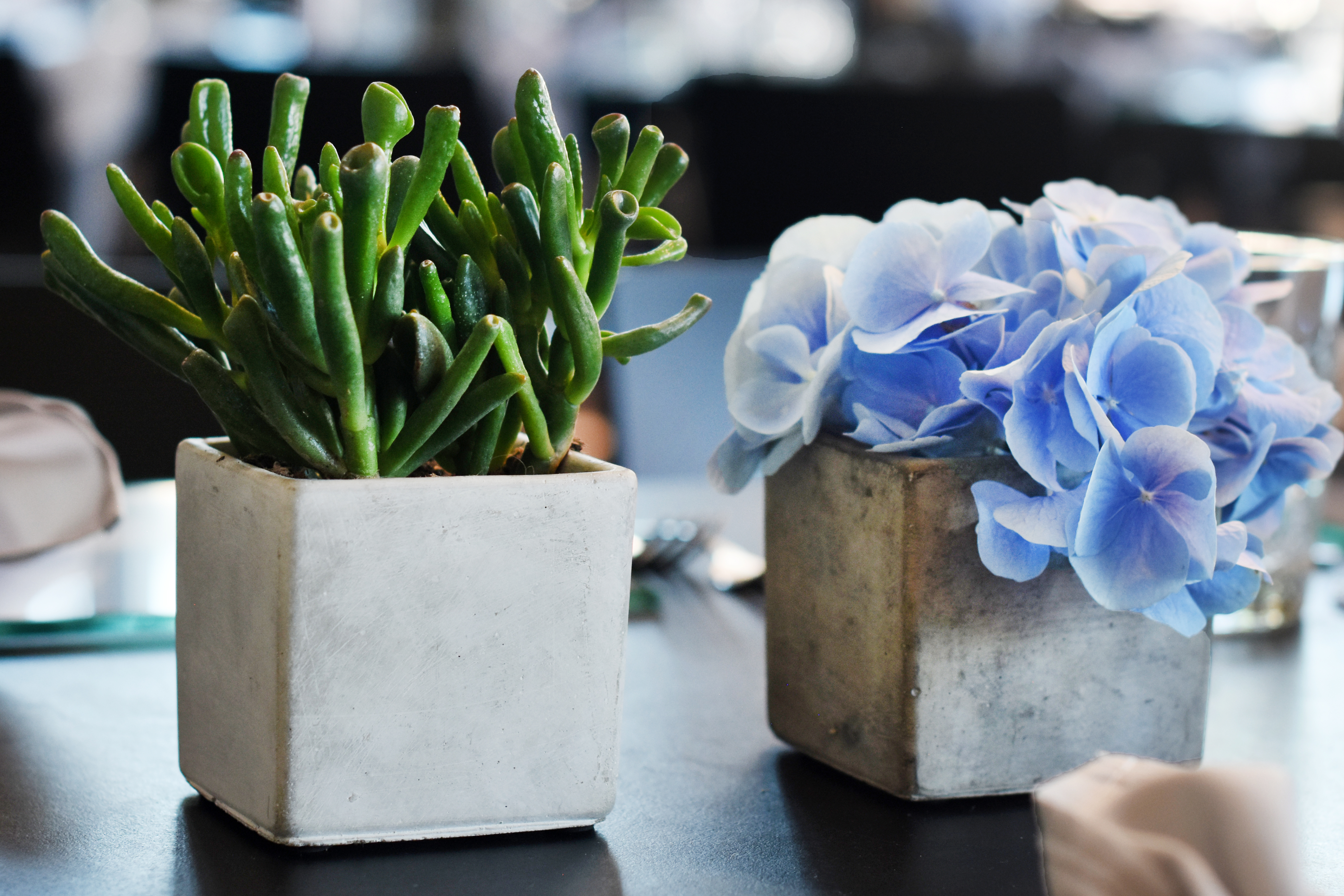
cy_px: 411
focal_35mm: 99
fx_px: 3696
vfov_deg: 13.8
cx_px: 621
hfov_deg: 20.6
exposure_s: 1/160
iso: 500
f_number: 3.2
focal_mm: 50
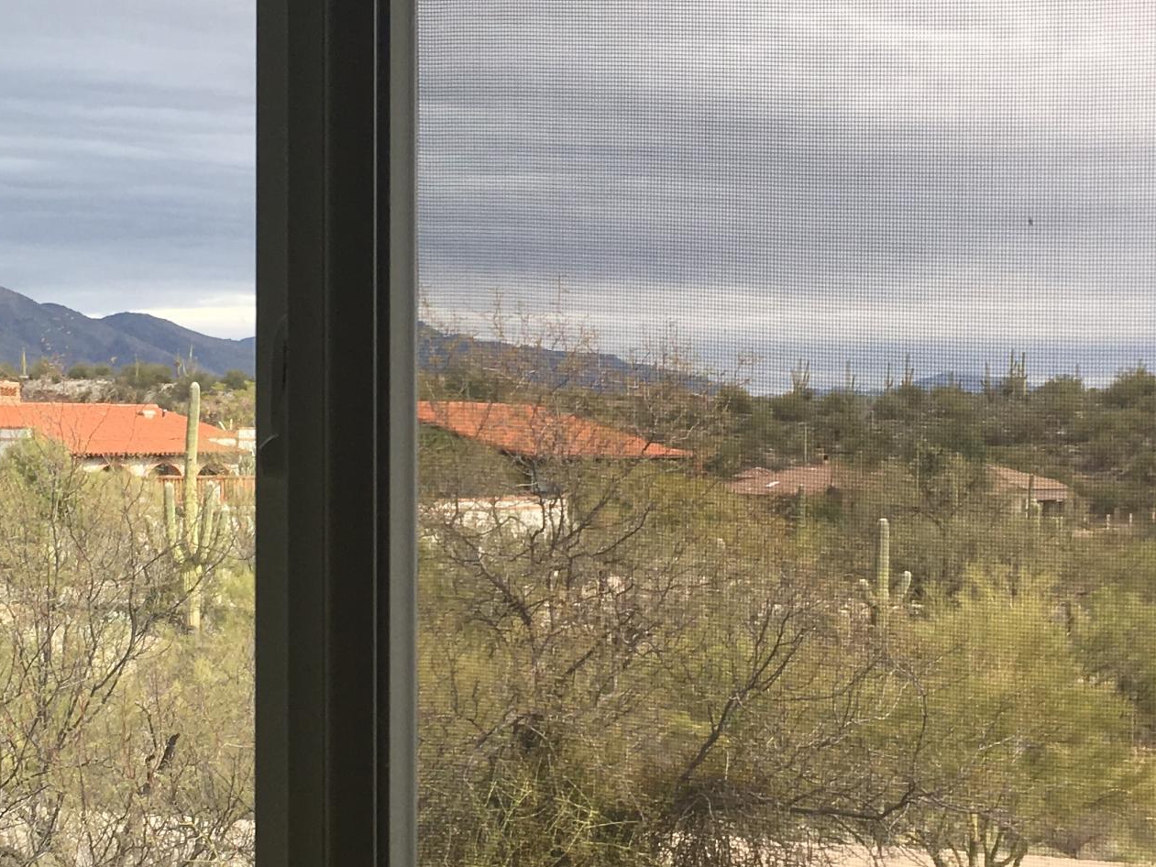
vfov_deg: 21.3
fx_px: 2304
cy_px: 488
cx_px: 367
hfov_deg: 27.9
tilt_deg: -2.0
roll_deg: +0.8
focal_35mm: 69
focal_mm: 4.15
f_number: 2.2
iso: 25
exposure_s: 1/582
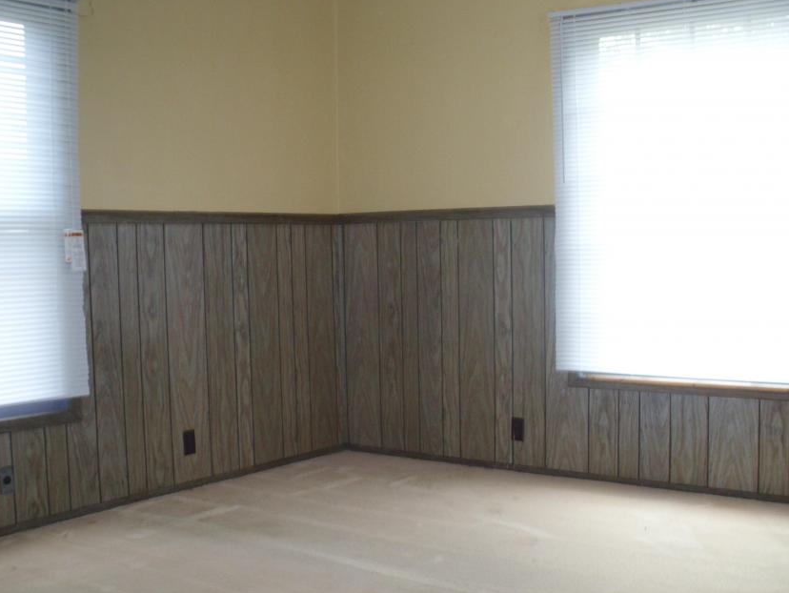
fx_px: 1072
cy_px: 328
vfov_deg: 30.9
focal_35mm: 47
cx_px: 454
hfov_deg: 40.3
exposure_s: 1/60
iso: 200
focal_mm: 6.3
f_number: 2.9
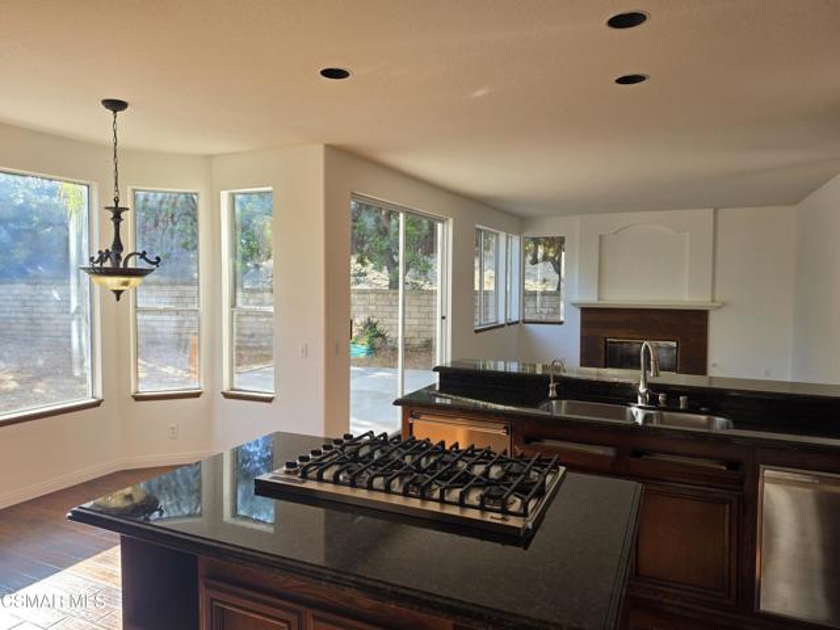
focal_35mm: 23
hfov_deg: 73.9
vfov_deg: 58.9
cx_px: 420
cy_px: 315
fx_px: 558
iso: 25
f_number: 1.4
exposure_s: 1/180
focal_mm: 6.5
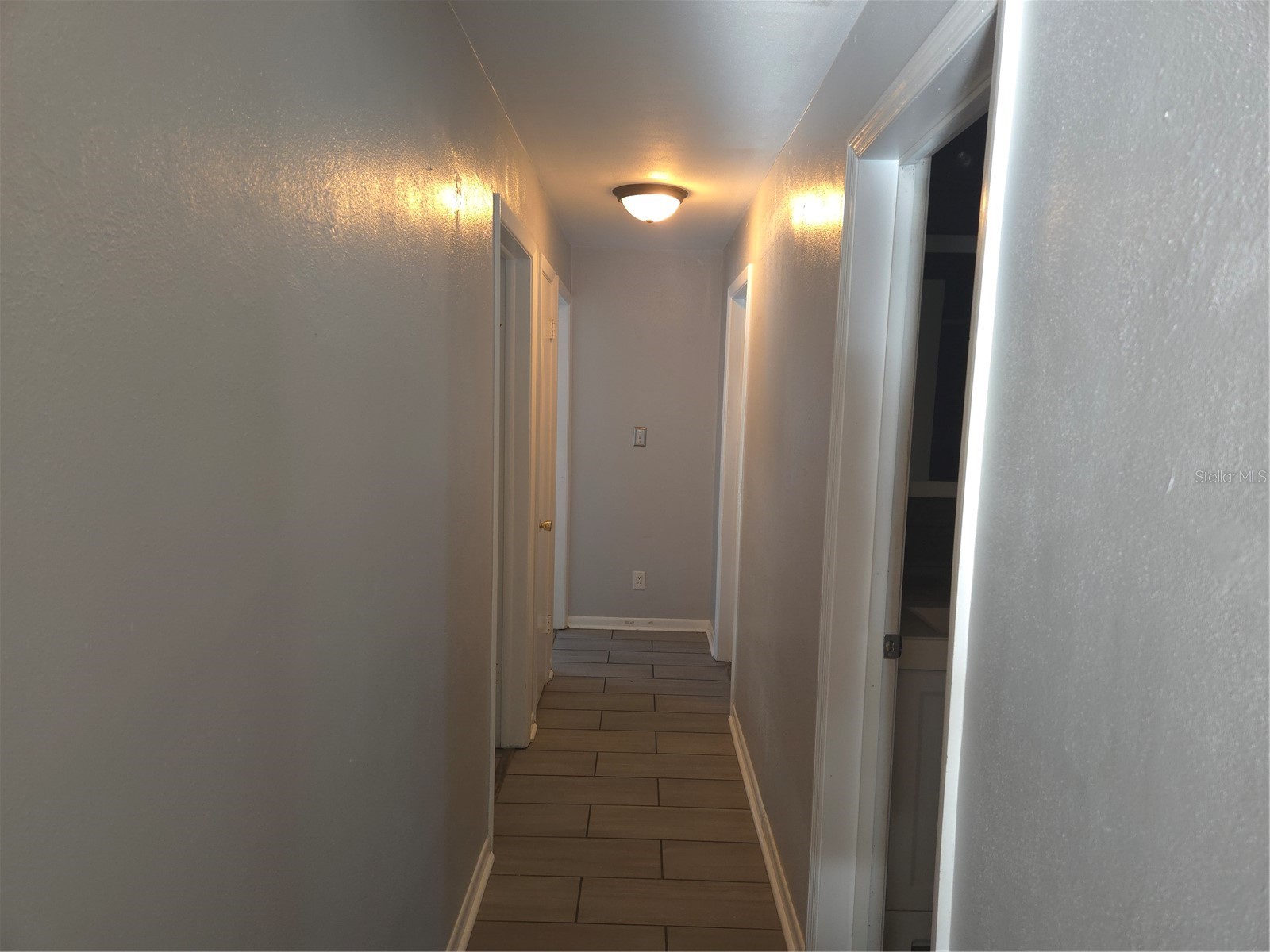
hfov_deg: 73.9
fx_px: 844
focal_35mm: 23
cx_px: 635
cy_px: 476
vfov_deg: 58.9
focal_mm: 5.4
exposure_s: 1/60
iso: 200
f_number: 1.8
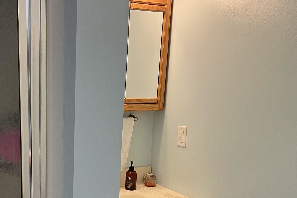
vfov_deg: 29.7
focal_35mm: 44
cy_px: 161
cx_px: 73
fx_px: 363
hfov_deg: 43.1
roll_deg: -0.5
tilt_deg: -11.5
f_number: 1.6
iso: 125
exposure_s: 1/60
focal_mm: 5.1
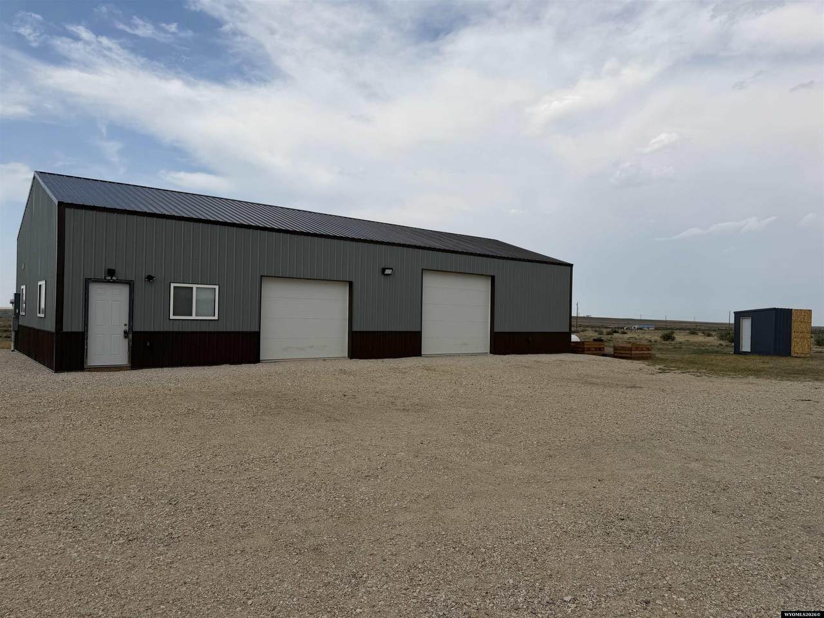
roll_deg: -1.2
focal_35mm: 24
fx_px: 571
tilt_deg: +0.8
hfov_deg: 71.6
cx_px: 412
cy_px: 309
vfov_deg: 56.8
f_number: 1.78
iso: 80
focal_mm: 6.76
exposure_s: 1/7353
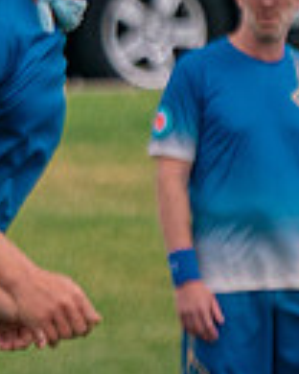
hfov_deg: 1.0
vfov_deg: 1.3
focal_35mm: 1524
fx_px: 16858
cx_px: -444
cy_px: 312
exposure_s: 1/6400
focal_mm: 200
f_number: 2.8
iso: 500
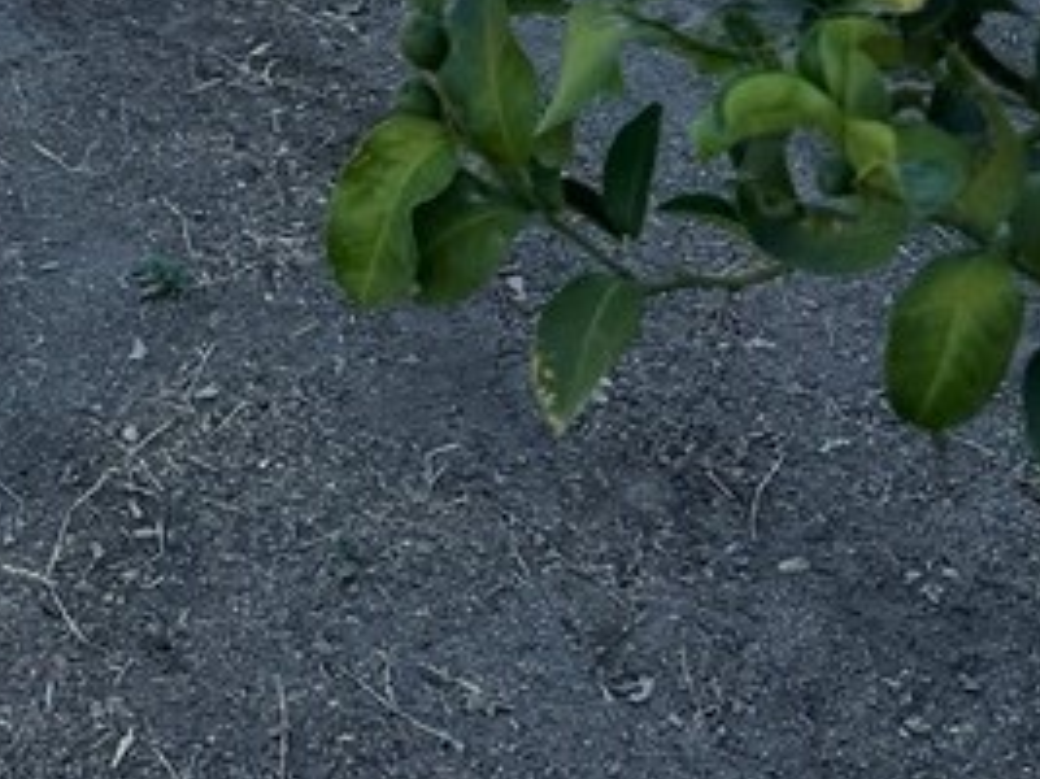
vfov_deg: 13.3
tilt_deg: -5.4
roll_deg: +1.3
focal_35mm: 92
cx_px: -249
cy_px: -896
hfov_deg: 19.9
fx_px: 2763
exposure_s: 1/2203
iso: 80
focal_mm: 6.86
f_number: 1.78
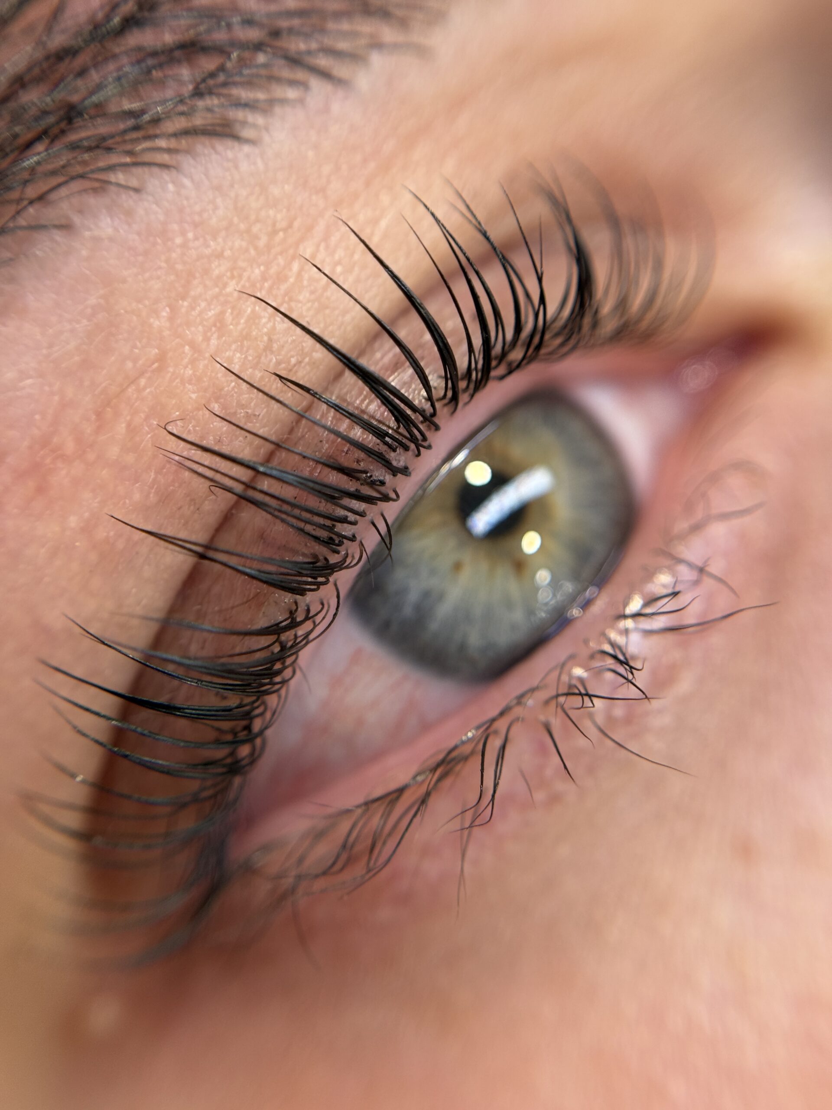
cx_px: 416
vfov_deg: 39.7
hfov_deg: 30.3
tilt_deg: -60.3
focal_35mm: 48
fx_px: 1538
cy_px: 555
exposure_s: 1/50
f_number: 1.78
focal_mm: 6.76
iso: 50
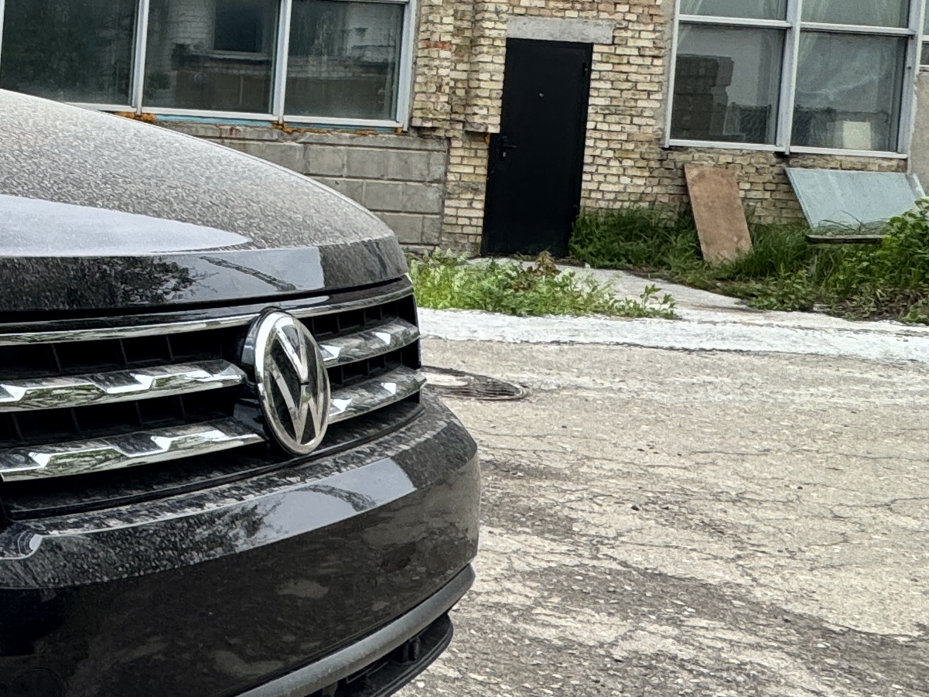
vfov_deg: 30.3
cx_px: -365
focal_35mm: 47
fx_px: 1261
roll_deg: -3.8
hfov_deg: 29.6
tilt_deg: -2.2
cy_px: 156
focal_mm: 2.22
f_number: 2.2
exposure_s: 1/944
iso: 40
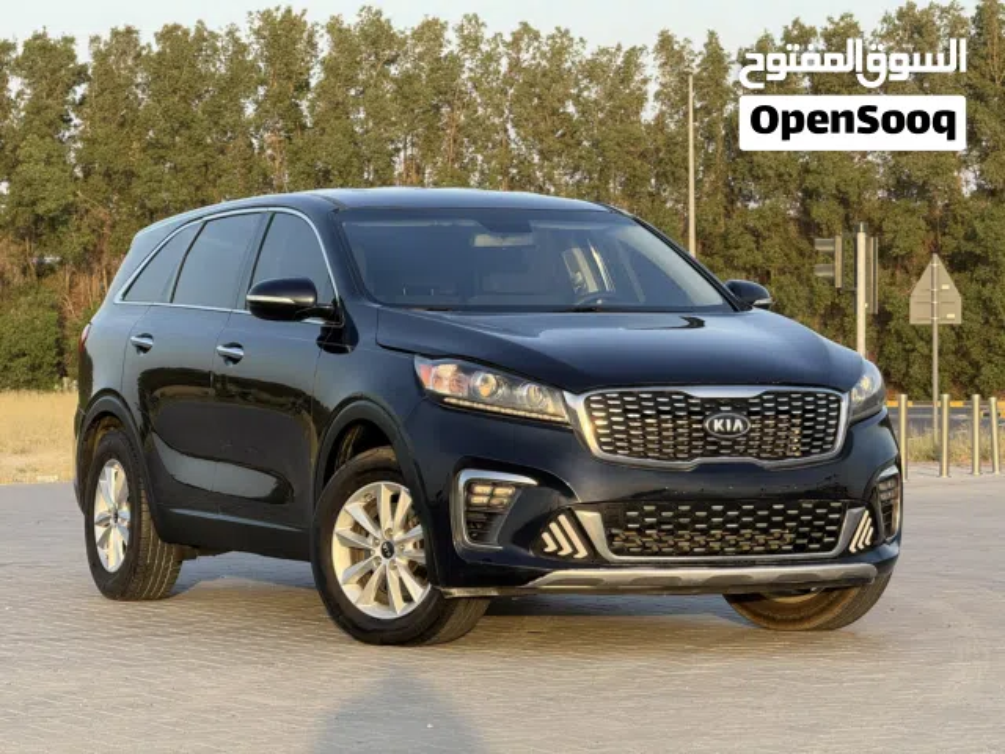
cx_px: 502
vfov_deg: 12.3
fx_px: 3484
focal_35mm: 120
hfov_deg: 16.4
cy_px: 377
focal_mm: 15.66
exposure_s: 1/266
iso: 64
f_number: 2.8
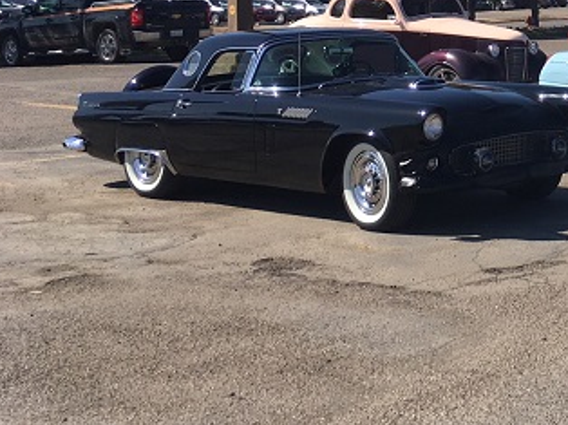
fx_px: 1213
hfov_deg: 23.8
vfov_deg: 19.4
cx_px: 695
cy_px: 14
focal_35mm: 74
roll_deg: -0.4
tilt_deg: +1.5
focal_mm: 4.15
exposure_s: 1/1789
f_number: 2.2
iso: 25
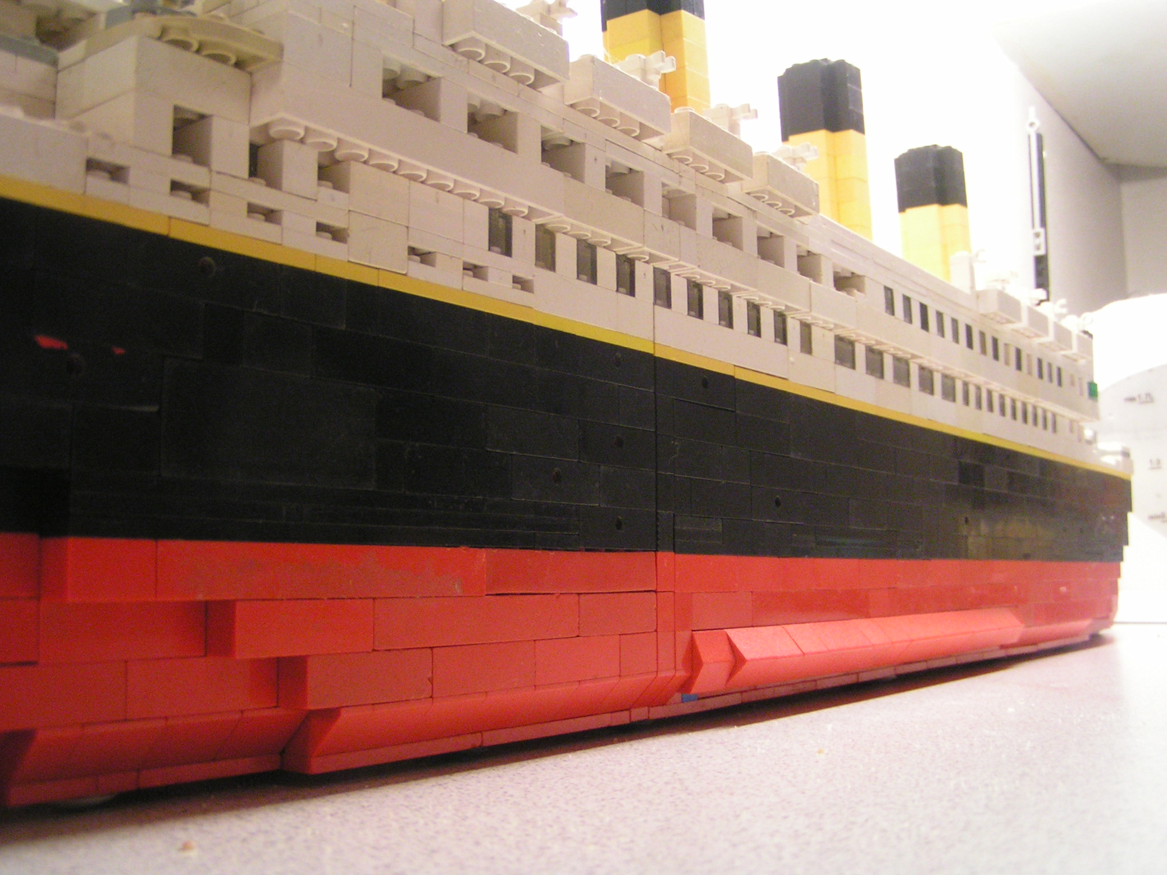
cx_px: 584
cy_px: 438
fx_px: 1281
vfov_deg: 37.7
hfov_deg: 49.0
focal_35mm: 38
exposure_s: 1/30
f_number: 2.8
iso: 200
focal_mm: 5.8
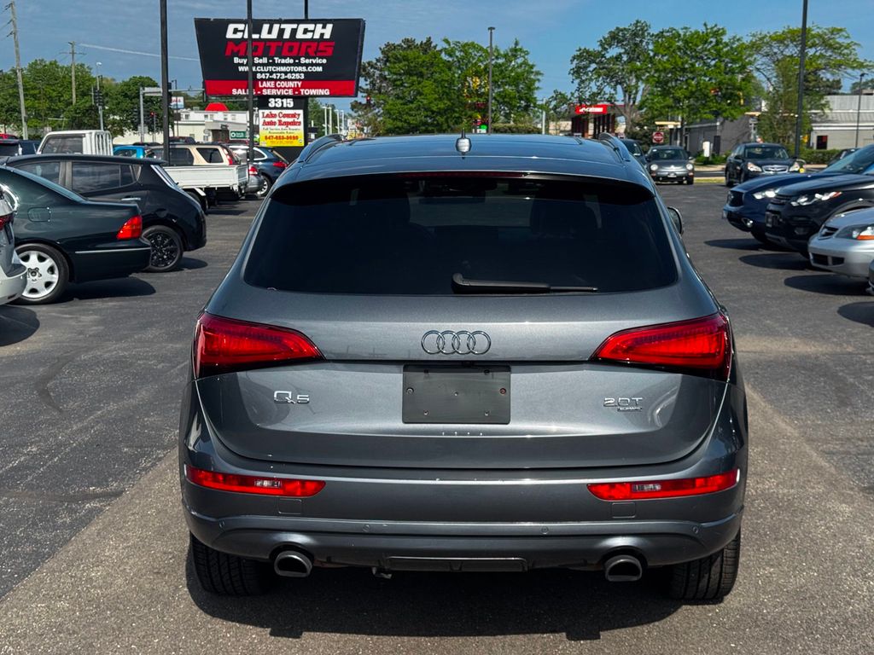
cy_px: 328
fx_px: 1212
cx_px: 437
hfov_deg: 39.7
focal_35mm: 48
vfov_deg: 30.3
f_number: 1.78
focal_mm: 6.76
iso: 64
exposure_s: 1/3817
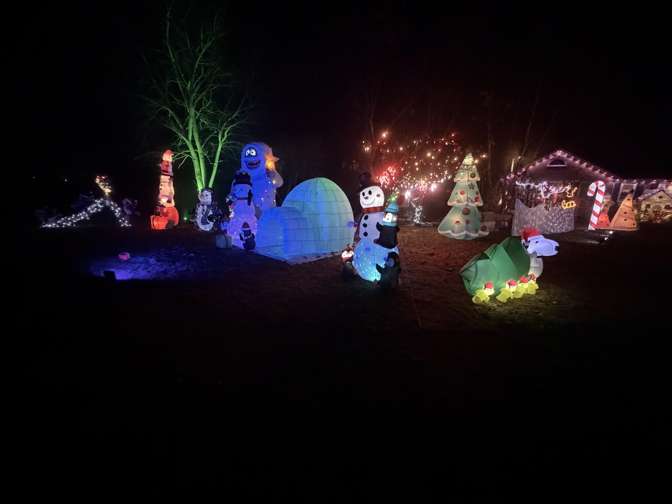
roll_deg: -3.5
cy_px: 252
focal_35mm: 14
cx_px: 336
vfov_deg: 85.7
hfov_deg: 102.1
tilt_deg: -12.5
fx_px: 272
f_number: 2.2
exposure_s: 1/30
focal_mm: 2.22
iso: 2500
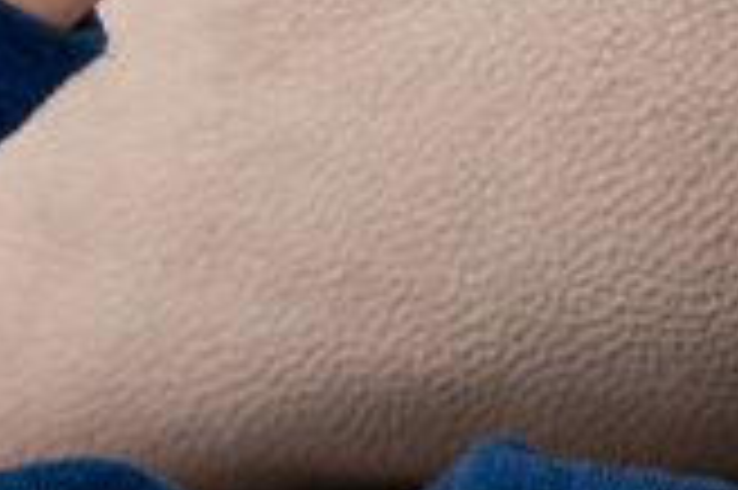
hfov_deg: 9.2
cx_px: 1264
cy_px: 506
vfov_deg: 6.4
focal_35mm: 214
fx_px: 4383
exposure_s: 1/250
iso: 100
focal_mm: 35
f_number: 3.5
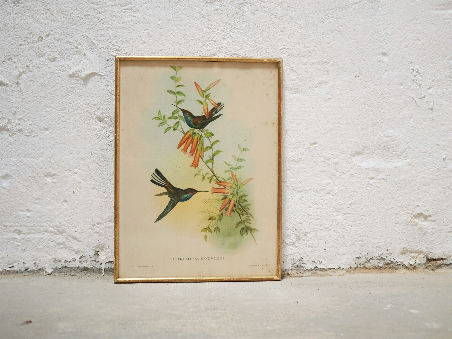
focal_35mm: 40
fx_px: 523
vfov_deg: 36.0
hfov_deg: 46.8
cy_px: 170
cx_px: 226
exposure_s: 1/60
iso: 500
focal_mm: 20
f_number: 1.7
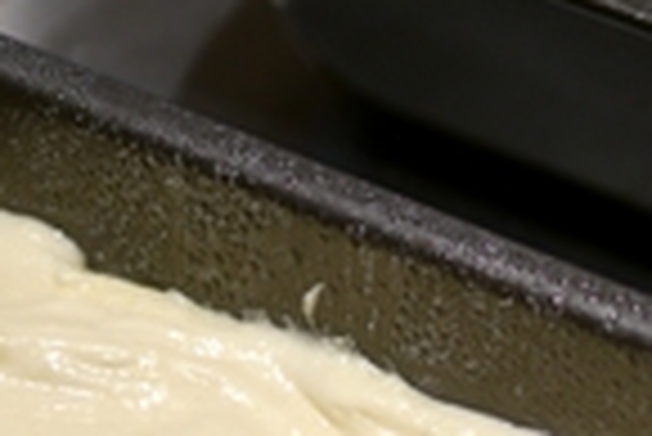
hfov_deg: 9.8
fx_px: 3735
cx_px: 866
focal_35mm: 206
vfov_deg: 6.7
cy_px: 416
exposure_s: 1/100
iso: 100
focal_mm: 25
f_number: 1.4
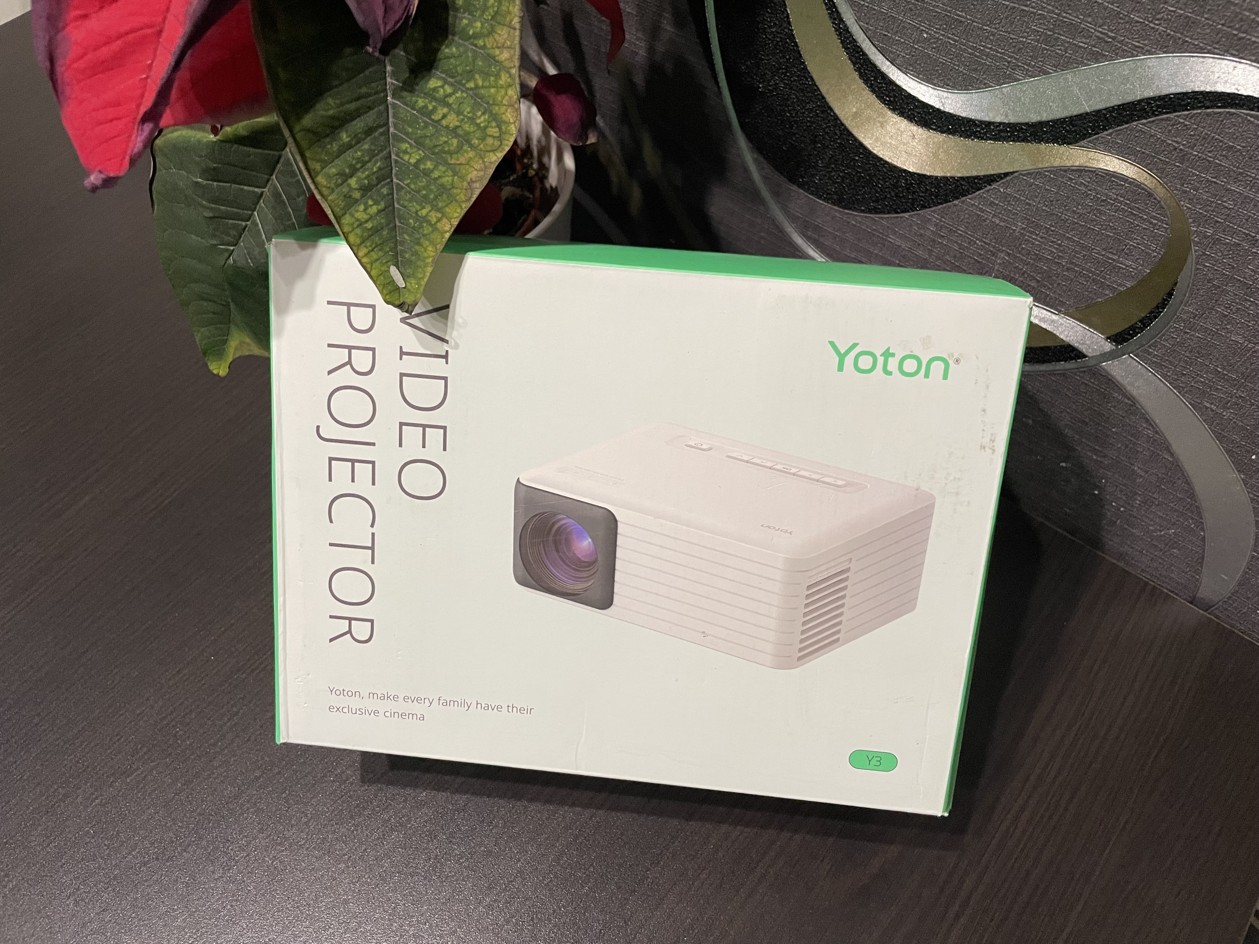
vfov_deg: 53.1
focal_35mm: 26
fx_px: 946
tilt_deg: -56.1
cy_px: 472
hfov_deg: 67.3
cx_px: 630
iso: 320
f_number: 1.6
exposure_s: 1/50
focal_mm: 4.2
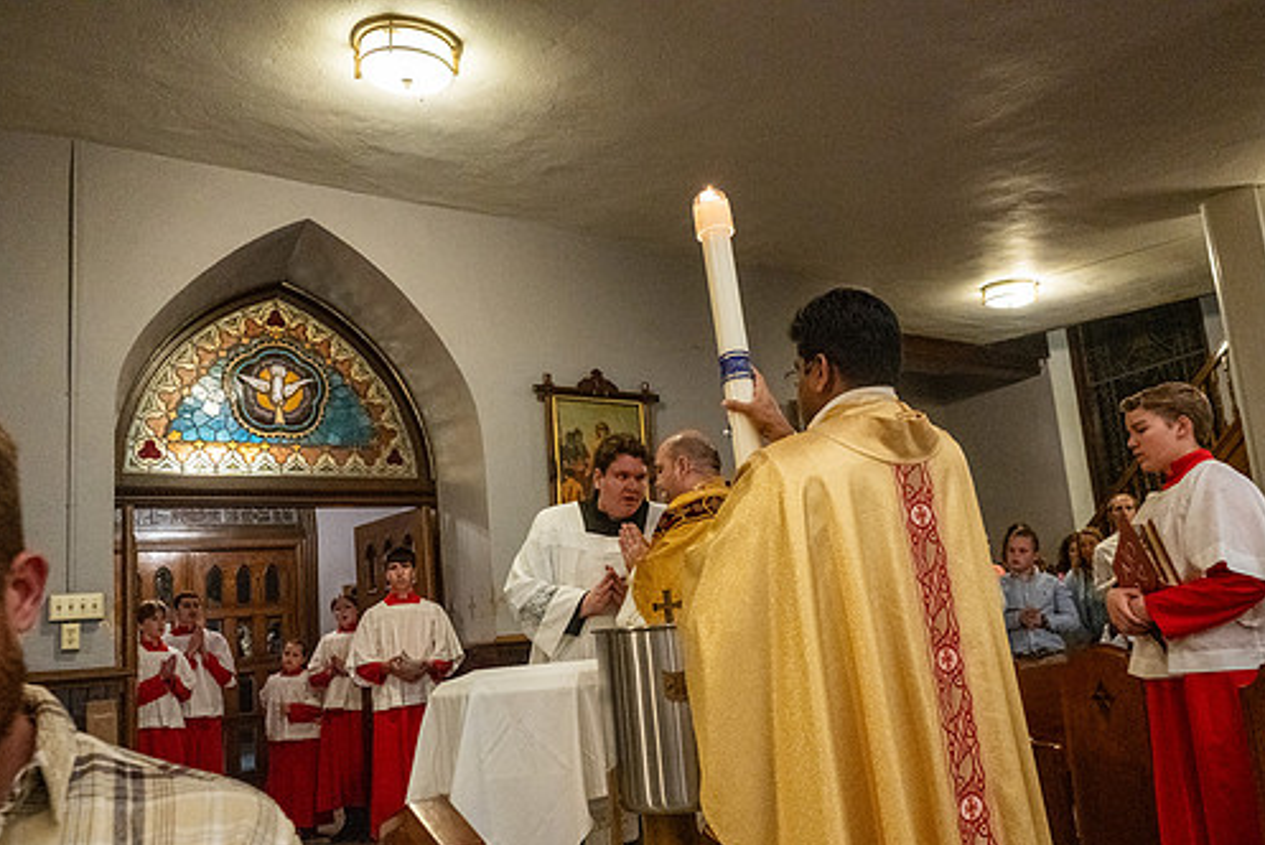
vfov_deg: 46.3
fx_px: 984
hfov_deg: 65.4
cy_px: 490
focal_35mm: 28
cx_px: 644
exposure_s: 1/60
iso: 5000
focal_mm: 24
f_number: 6.3
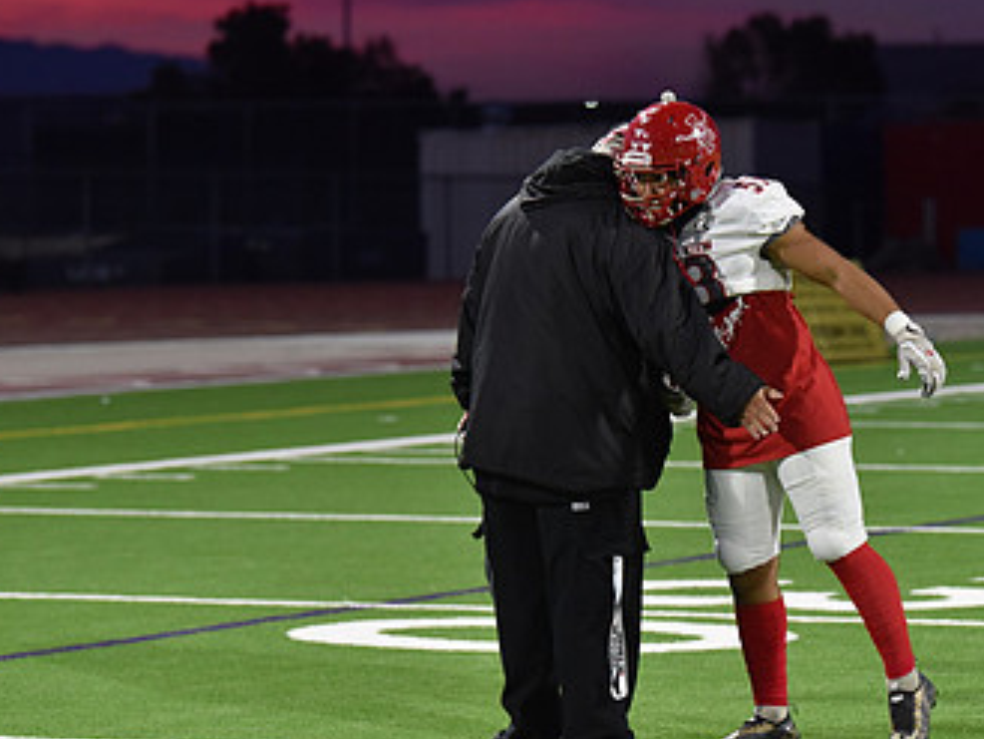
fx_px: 5886
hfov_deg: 9.5
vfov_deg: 7.2
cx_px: 679
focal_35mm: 207
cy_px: 346
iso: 2800
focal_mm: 122
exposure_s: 1/500
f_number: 2.8
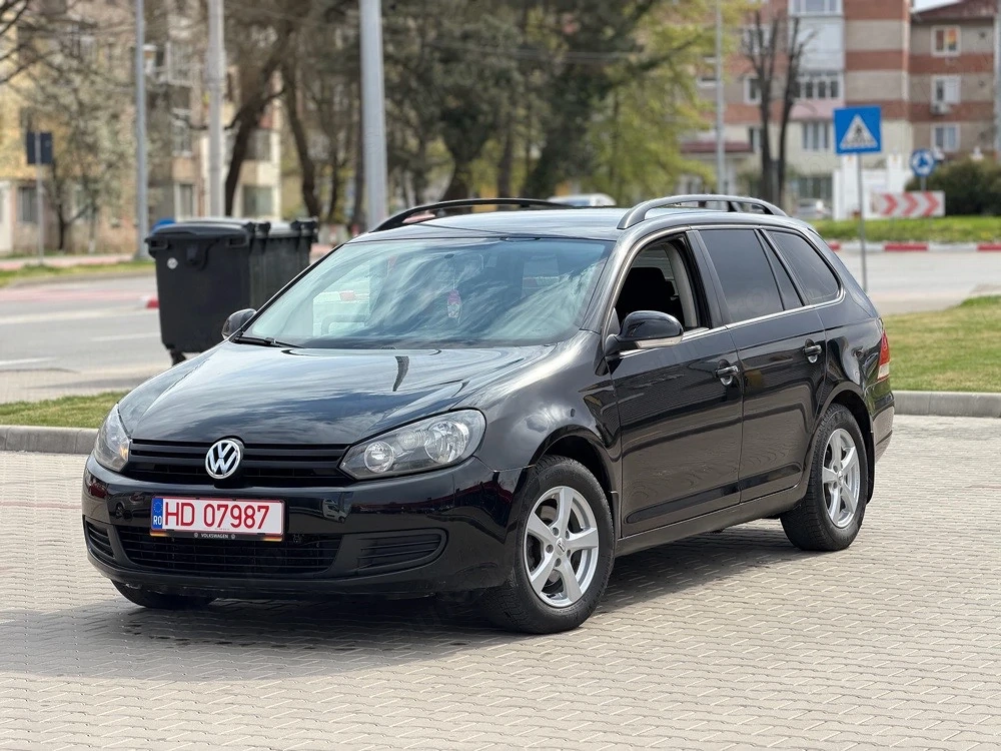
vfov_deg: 14.8
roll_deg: +0.8
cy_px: 376
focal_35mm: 100
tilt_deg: -3.2
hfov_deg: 19.6
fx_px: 2892
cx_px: 500
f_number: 2.8
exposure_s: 1/619
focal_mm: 16.89
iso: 50
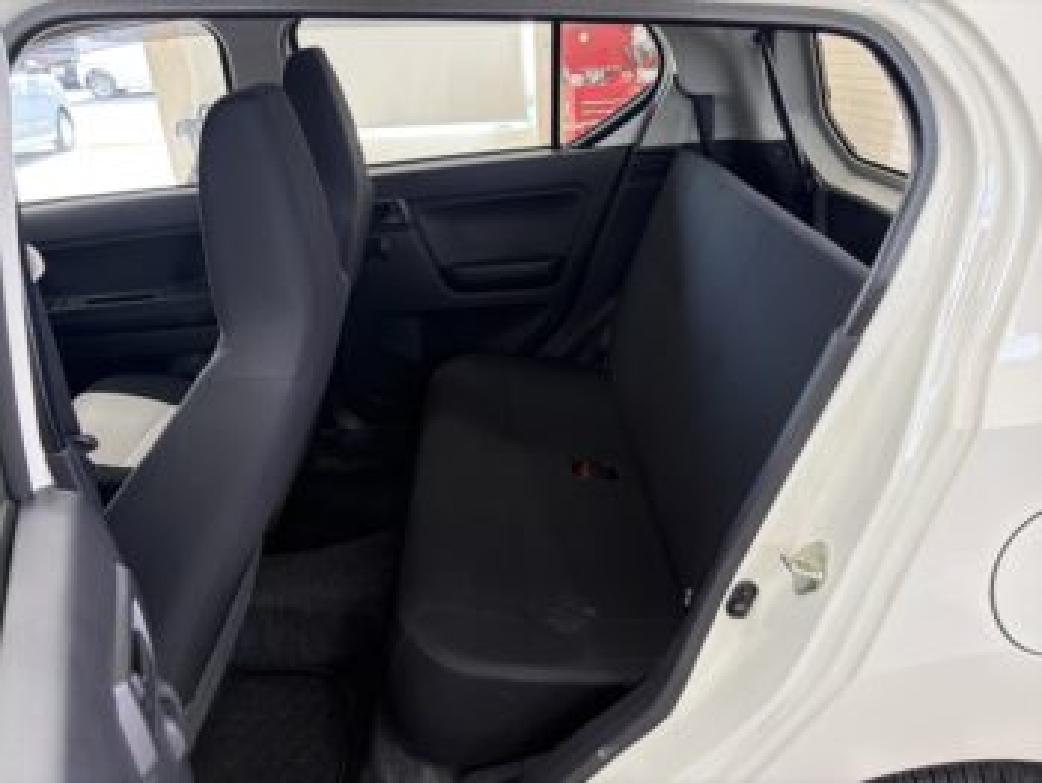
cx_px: 521
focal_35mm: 26
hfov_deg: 67.3
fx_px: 783
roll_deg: +2.9
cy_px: 392
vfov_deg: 53.1
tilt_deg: -25.3
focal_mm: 5.96
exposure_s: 1/100
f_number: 1.6
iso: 100
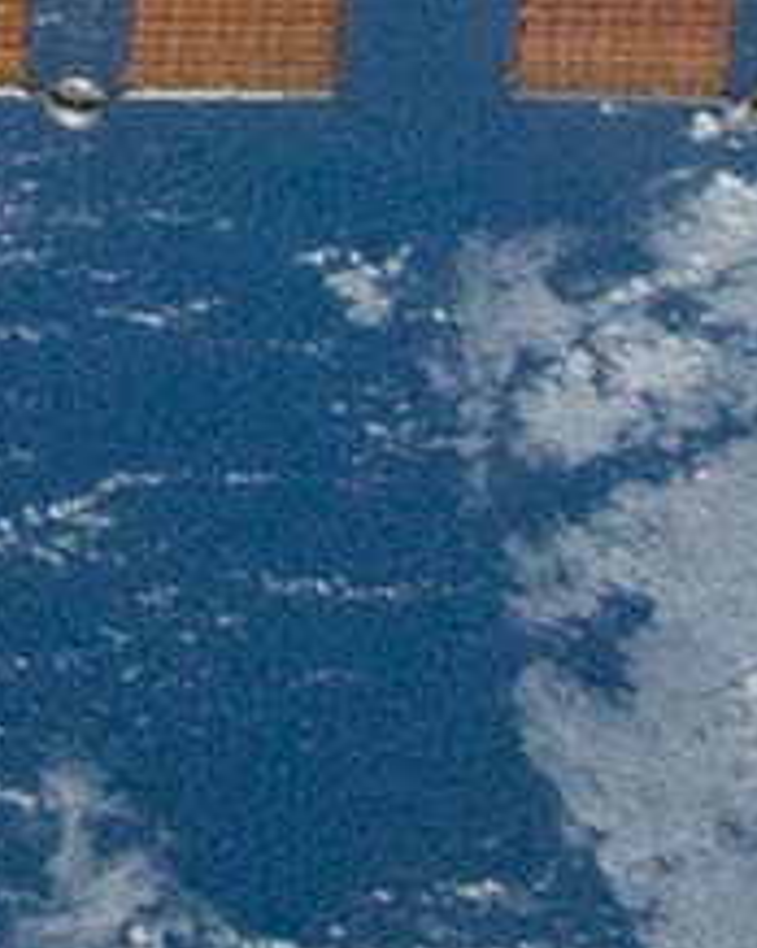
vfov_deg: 7.1
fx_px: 7123
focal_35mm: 254
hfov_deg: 5.7
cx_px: -1455
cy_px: -1481
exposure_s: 1/500
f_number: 20
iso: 500
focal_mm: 20
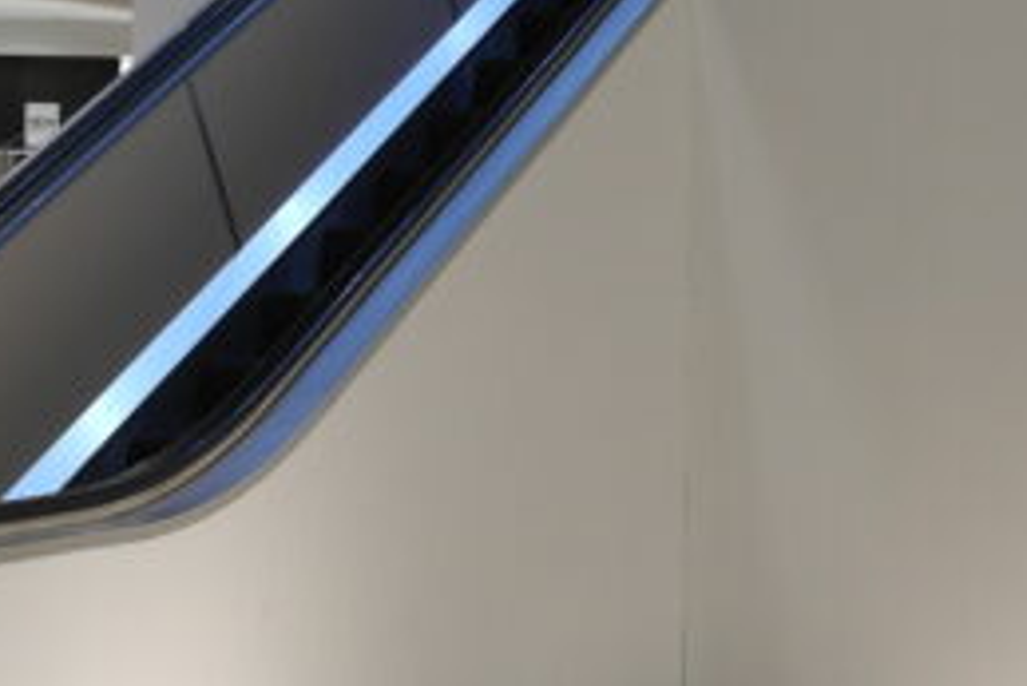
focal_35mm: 89
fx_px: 2540
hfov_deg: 22.9
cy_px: 123
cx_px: 547
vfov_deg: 15.3
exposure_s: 1/40
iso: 400
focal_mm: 20
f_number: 3.5
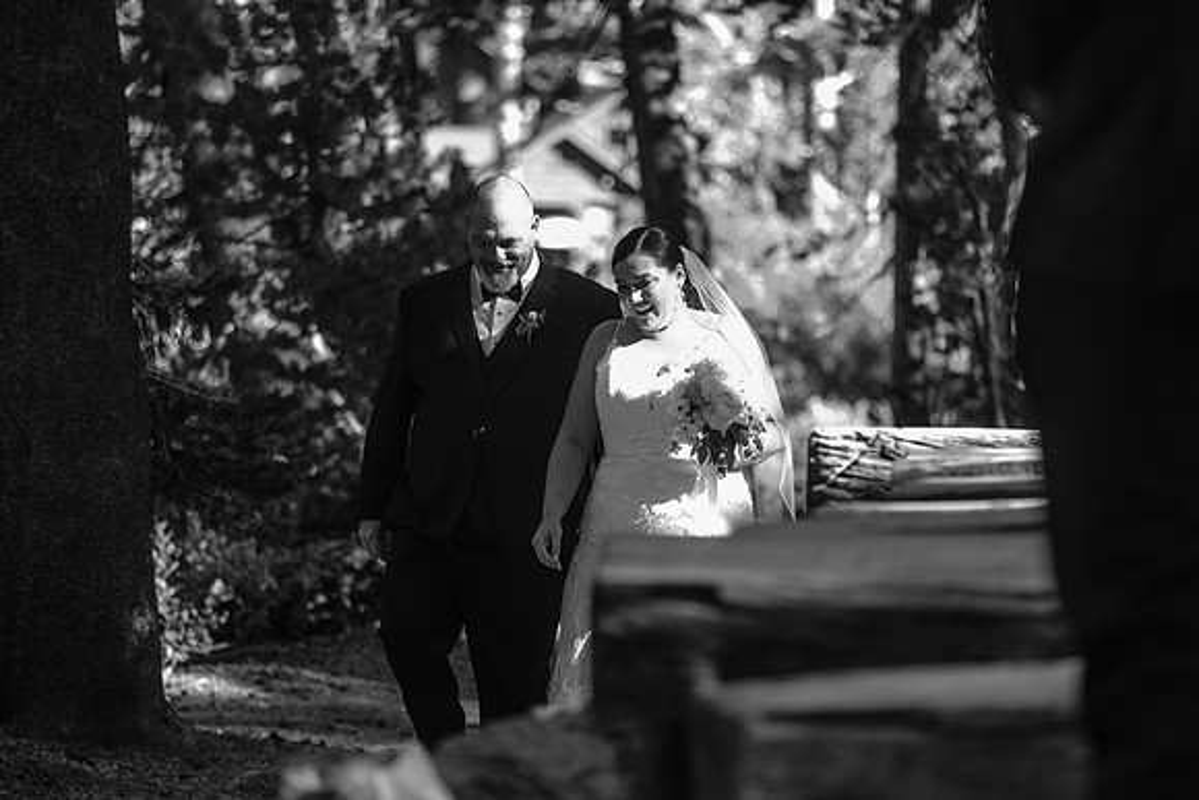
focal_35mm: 210
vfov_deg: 6.5
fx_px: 6995
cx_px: 600
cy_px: 400
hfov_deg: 9.8
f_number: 3.2
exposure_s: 1/340
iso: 800
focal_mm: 140
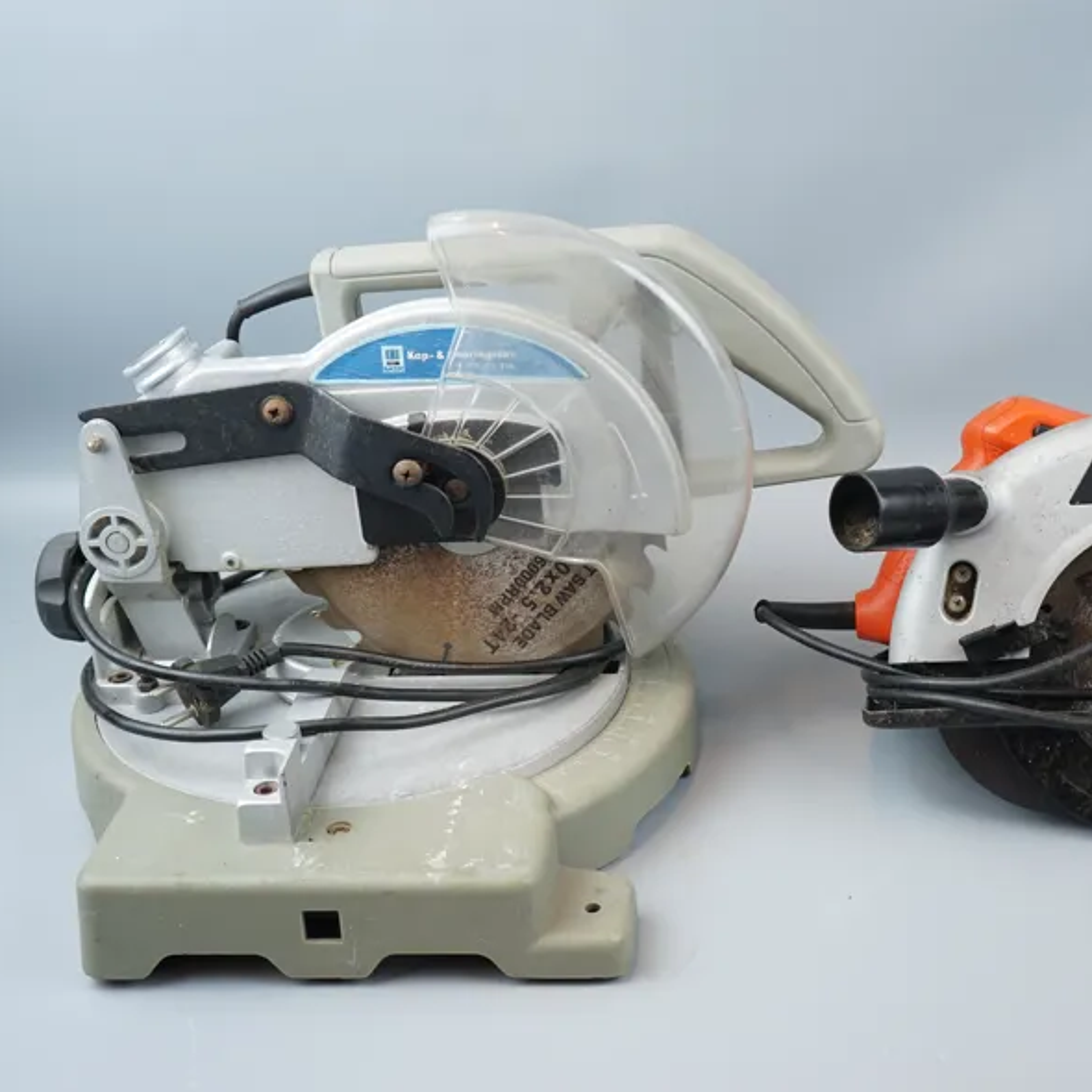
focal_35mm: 48
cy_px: 552
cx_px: 733
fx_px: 1713
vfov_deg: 35.4
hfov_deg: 35.0
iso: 125
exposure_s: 1/60
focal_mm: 37
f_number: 4
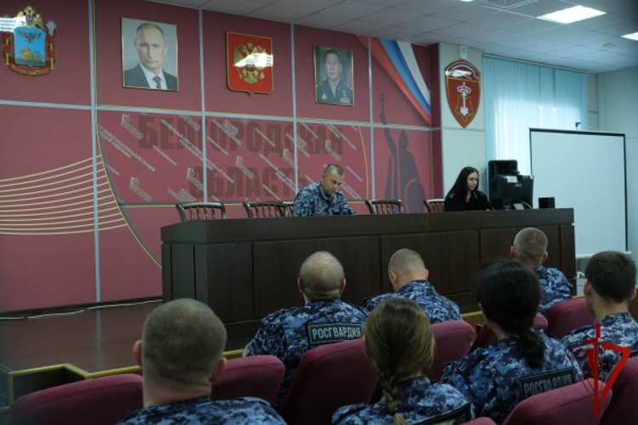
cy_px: 212
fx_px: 709
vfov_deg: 33.4
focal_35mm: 40
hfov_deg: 48.5
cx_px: 319
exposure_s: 1/150
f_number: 3.2
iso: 1250
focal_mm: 26.5
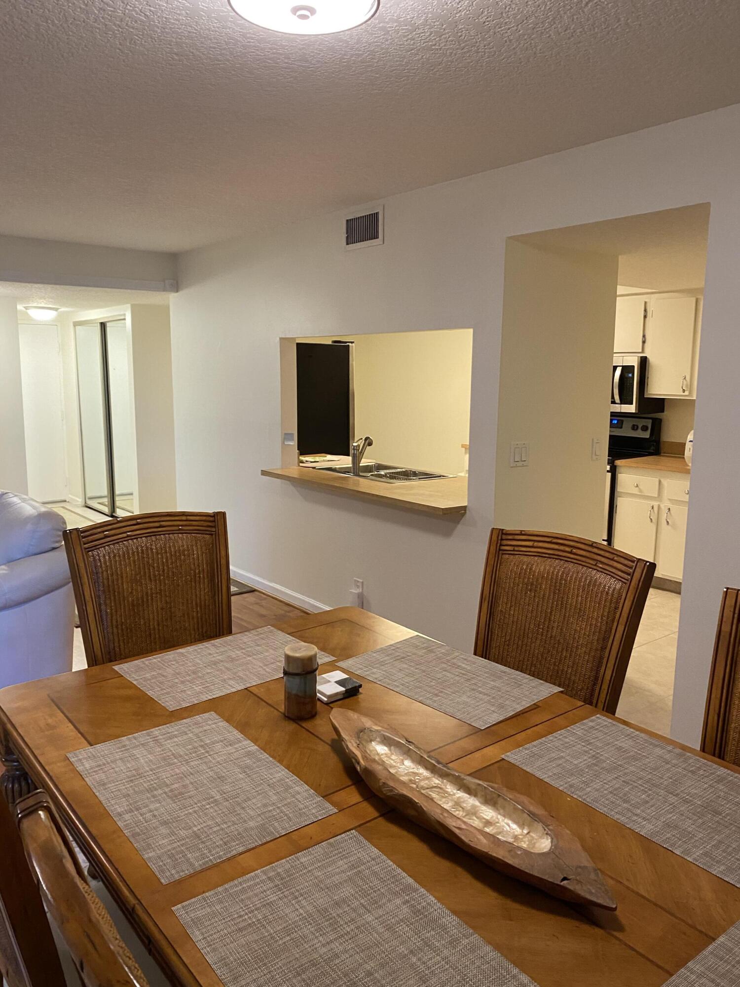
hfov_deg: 53.1
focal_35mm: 26
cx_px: 370
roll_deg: -0.7
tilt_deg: -9.3
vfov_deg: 67.3
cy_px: 494
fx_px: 741
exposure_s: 1/60
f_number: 1.8
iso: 200
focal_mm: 4.25
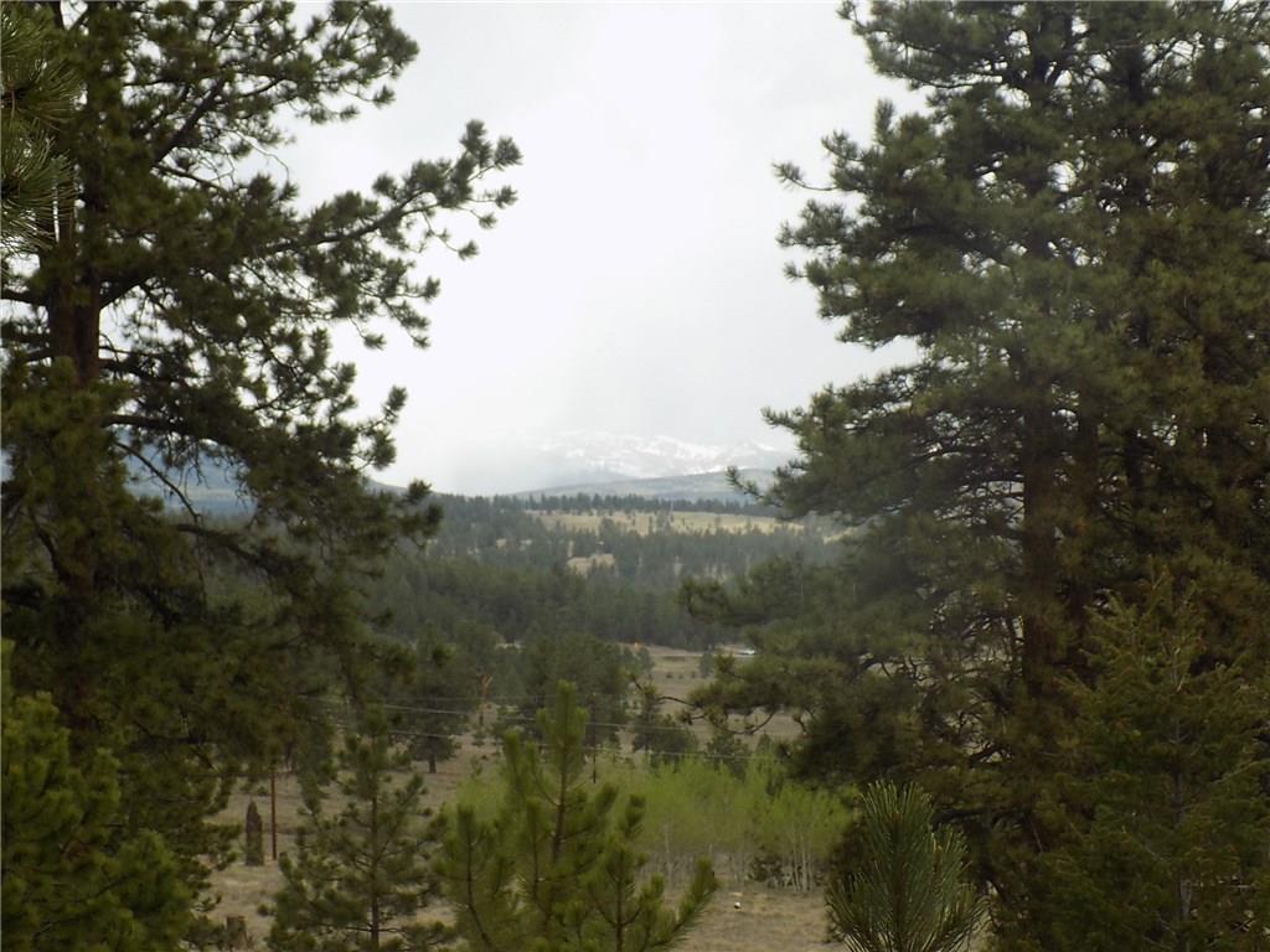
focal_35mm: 97
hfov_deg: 20.2
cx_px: 635
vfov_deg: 15.2
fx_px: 3559
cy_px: 476
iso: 80
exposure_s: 1/320
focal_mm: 17.2
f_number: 4.6
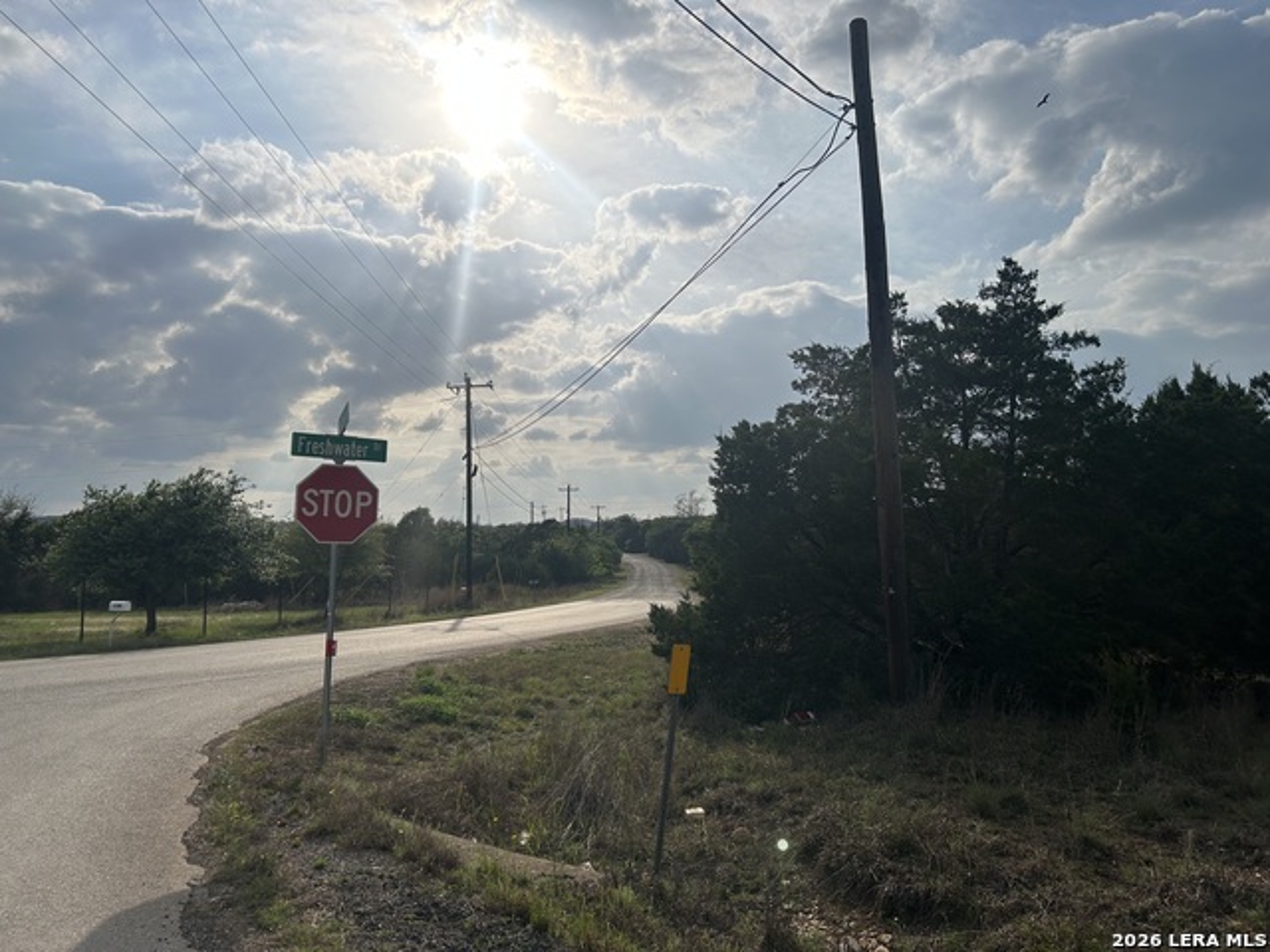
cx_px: 635
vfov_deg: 53.1
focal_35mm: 26
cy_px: 476
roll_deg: -0.9
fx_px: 954
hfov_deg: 67.3
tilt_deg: +4.2
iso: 50
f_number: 1.5
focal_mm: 5.7
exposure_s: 1/16393
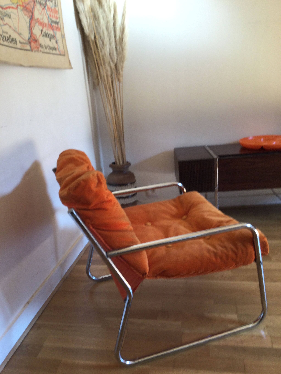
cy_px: 187
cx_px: 140
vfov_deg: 58.4
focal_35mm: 31
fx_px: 336
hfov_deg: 45.4
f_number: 2.4
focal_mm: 3.3
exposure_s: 1/33
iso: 32
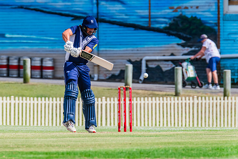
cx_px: 82
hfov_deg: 2.6
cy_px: 69
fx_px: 5211
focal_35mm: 788
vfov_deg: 1.7
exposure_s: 1/2000
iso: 800
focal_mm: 600
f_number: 10
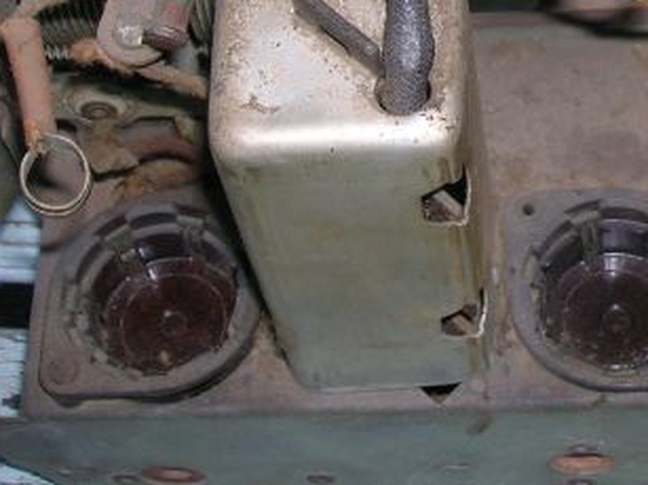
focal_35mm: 96
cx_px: 547
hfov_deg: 20.2
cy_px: 9
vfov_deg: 15.1
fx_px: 1796
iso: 50
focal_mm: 7.7
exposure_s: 1/60.1
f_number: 5.4
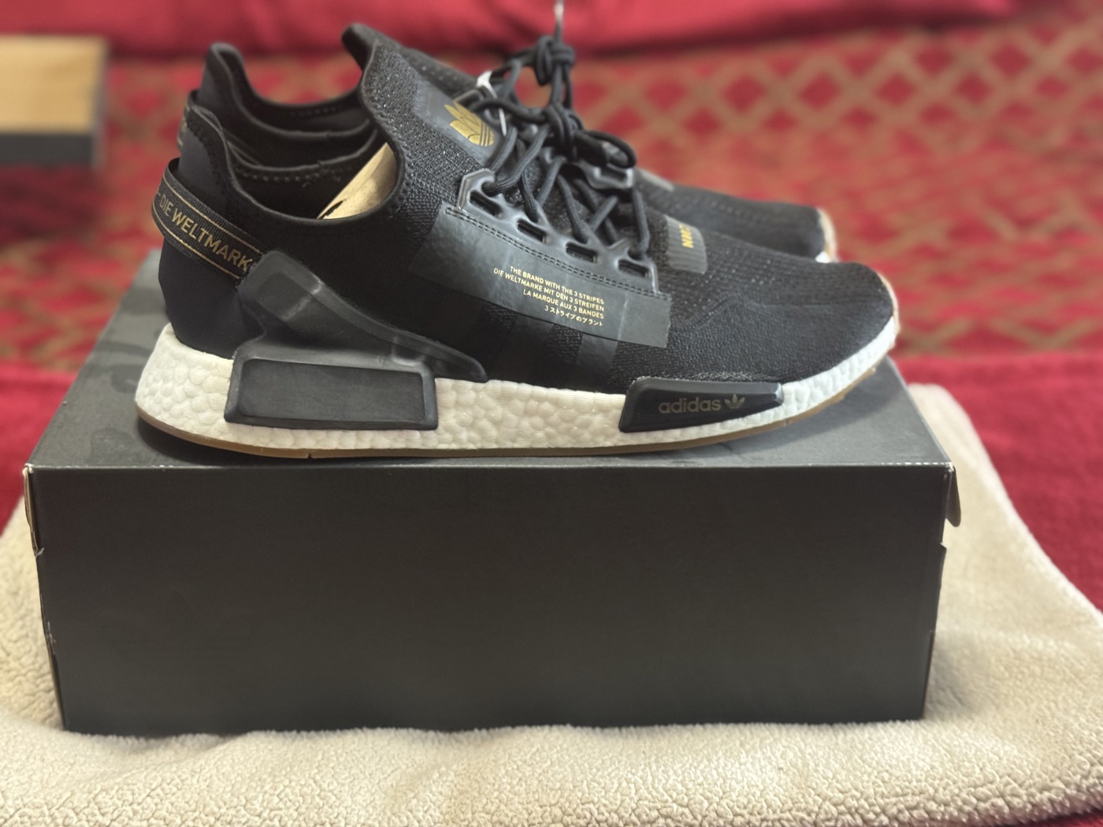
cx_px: 552
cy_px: 414
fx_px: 1529
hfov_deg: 39.7
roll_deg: +1.2
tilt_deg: -24.3
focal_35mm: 48
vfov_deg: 30.3
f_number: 1.78
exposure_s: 1/30
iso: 640
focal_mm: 6.76
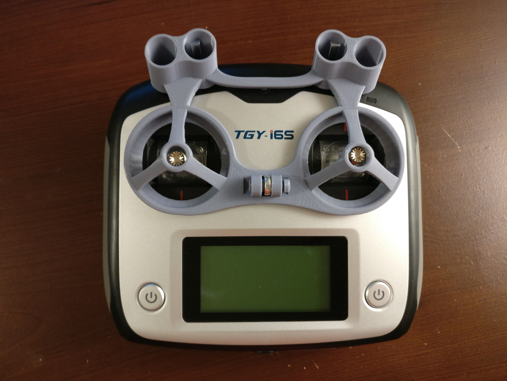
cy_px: 190
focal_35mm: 28
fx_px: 410
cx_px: 254
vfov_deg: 49.7
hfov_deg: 63.4
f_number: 2
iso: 800
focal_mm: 4.26
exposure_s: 1/17
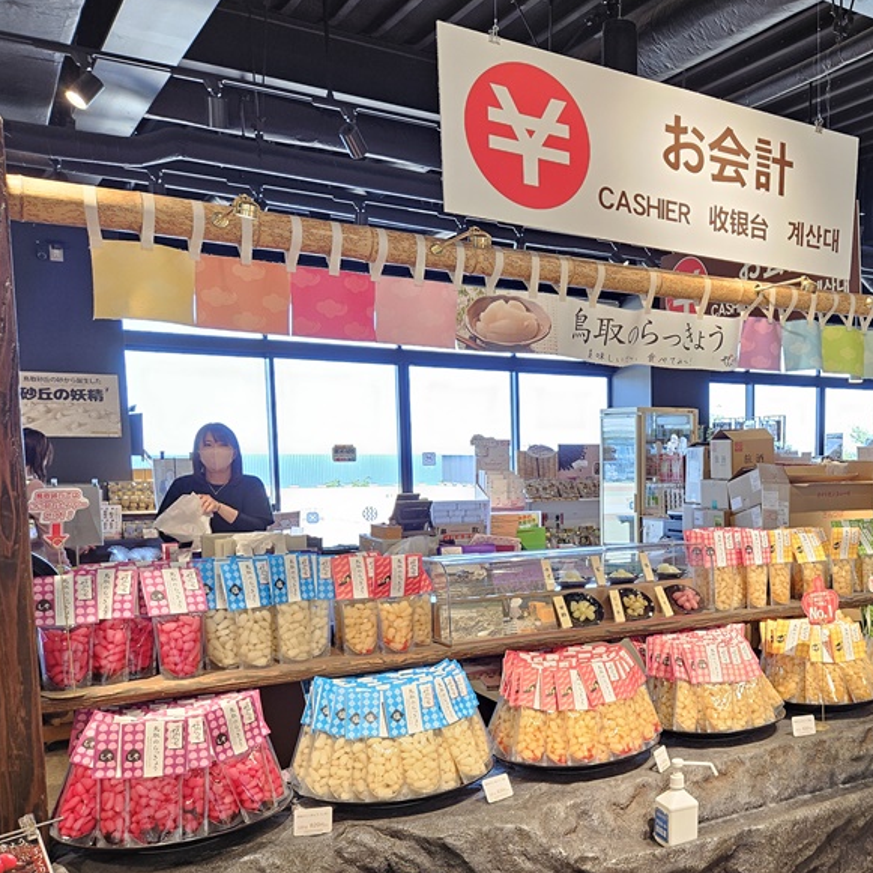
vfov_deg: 46.9
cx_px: 726
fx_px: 999
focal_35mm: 35
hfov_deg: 44.4
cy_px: 535
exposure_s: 1/120
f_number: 1.8
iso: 100
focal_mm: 5.4
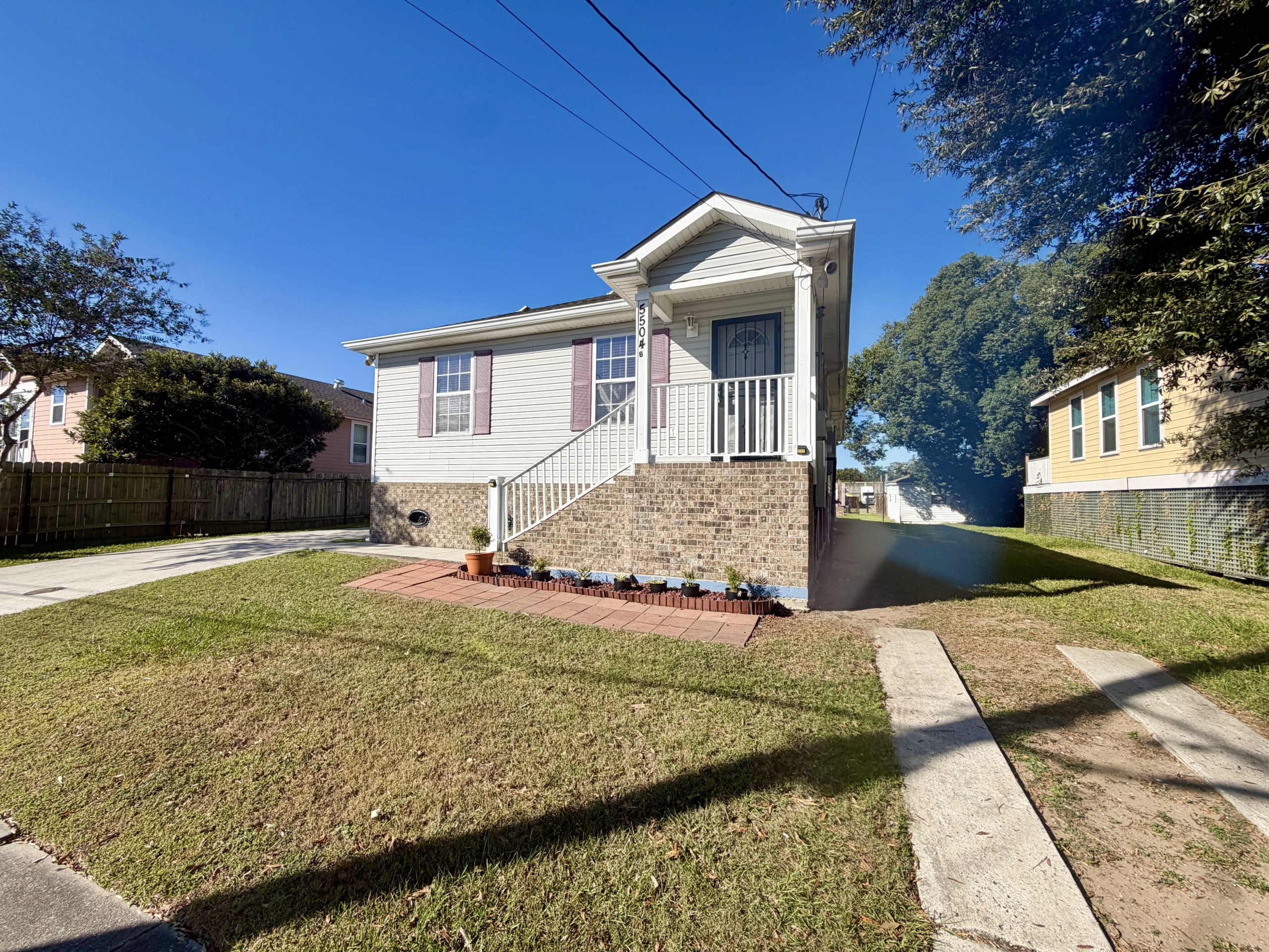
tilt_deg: +2.1
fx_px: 513
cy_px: 476
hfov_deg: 102.1
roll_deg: -0.6
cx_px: 634
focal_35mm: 14
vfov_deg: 85.7
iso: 25
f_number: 2.2
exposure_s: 1/770
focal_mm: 2.22
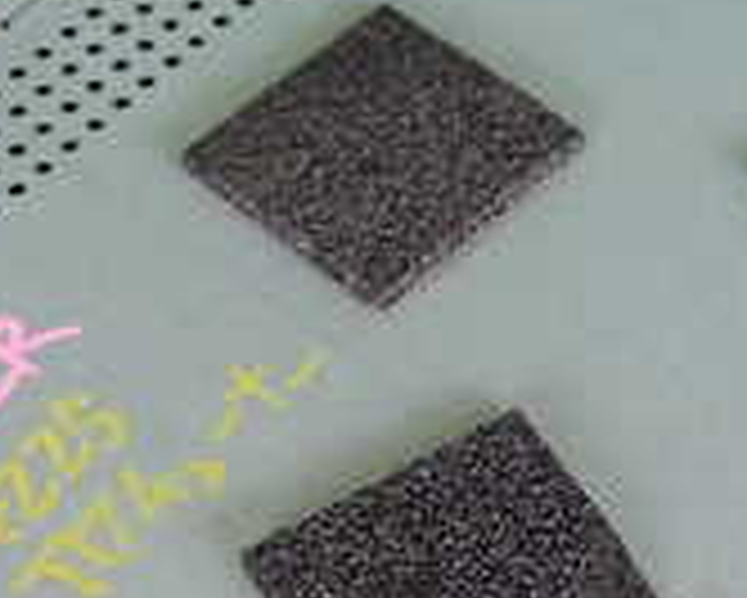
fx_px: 2345
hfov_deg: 18.1
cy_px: 513
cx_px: 423
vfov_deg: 14.4
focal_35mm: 106
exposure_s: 1/30
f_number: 2.3
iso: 200
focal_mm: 5.4
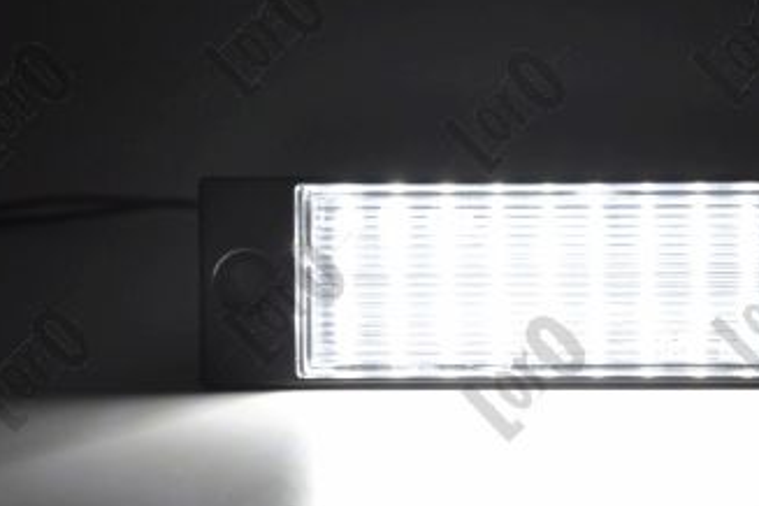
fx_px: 5334
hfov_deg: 8.1
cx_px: 520
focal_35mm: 253
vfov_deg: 5.4
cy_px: 339
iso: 800
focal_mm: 92
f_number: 8
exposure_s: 1/125
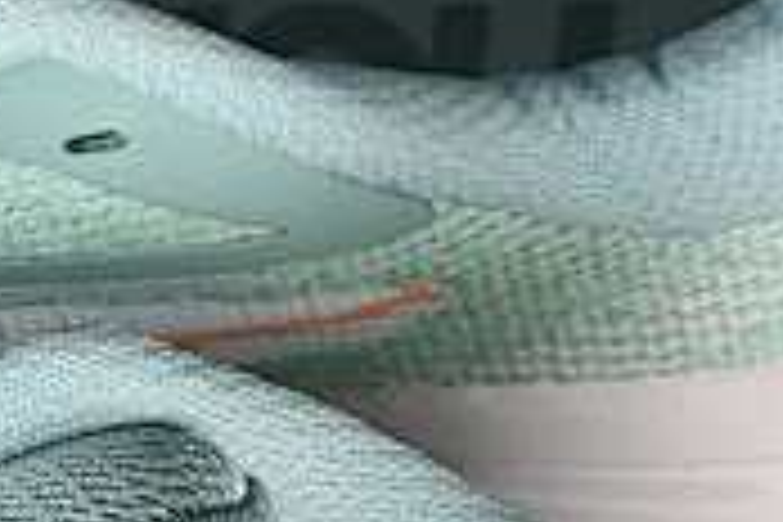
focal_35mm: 466
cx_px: -522
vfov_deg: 2.9
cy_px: 711
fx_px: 10135
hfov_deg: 4.4
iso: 160
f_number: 7.1
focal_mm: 50
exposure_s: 1/80
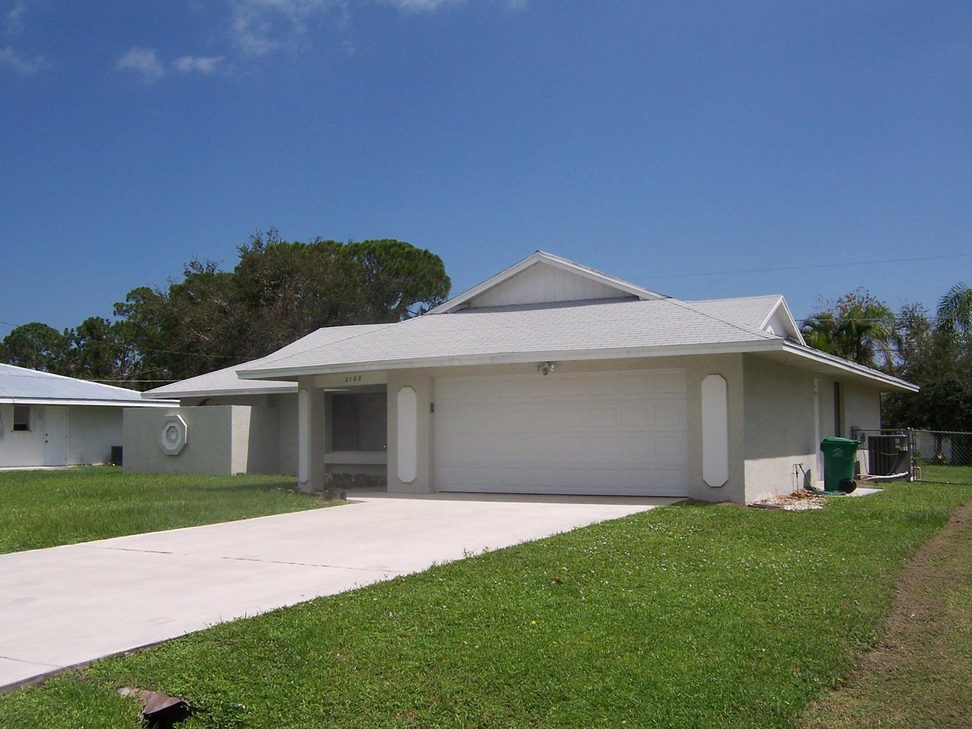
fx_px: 983
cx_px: 459
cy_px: 369
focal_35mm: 35
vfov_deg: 40.7
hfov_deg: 52.6
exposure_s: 1/750
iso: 80
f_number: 5.6
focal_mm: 5.5
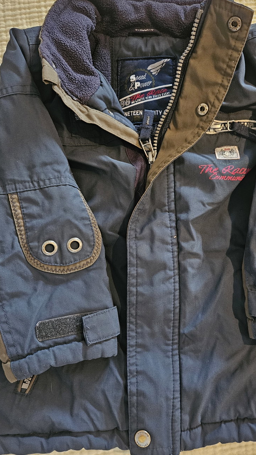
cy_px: 223
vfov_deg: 61.0
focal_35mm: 32
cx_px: 158
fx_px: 386
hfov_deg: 36.5
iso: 640
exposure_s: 1/33.3
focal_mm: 5.4
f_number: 1.8
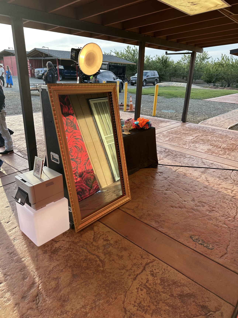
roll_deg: -1.0
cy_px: 159
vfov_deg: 71.6
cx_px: 119
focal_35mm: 24
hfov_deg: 56.8
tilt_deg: -19.6
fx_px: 220
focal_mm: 6.86
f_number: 1.78
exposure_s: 1/312
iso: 80
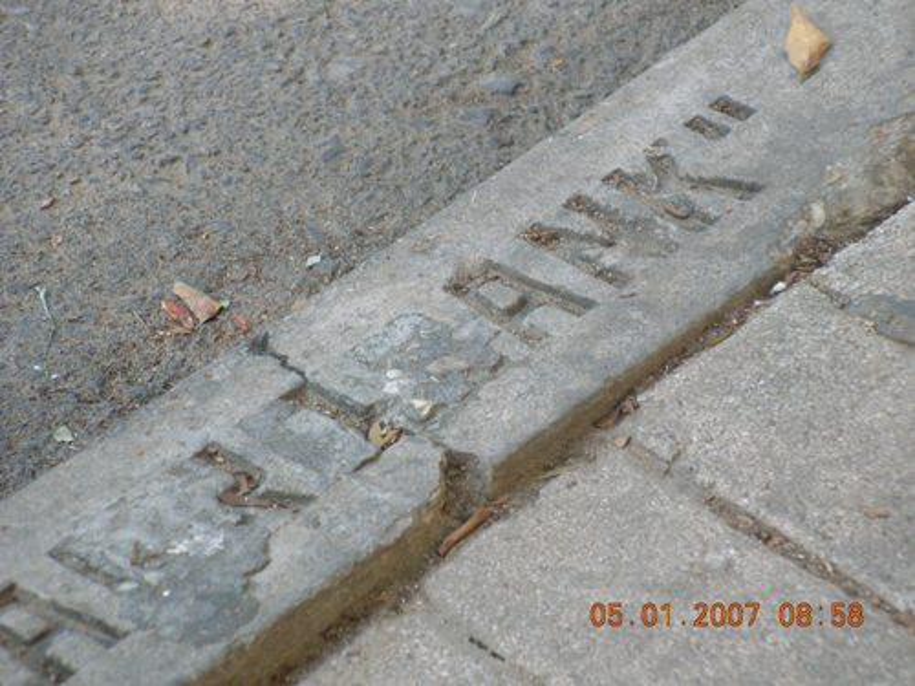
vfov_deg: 5.5
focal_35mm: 271
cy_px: 343
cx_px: 458
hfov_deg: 7.3
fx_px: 7163
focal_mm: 44.7
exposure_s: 1/143
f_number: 4.3
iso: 158
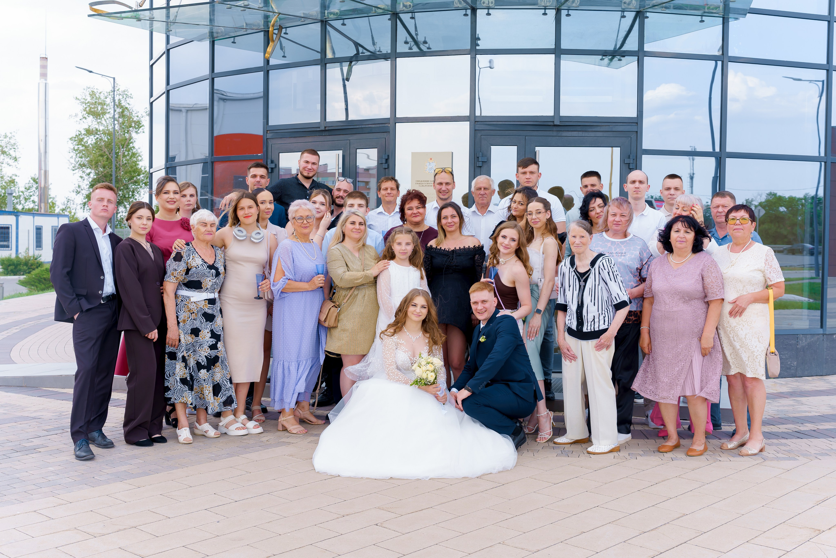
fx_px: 975
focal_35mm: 42
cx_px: 418
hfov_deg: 46.4
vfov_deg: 31.9
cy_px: 279
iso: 160
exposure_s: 1/125
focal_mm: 42
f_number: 5
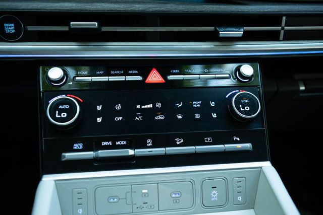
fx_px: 305
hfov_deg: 55.8
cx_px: 162
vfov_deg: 38.9
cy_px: 108
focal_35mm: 34
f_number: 2.8
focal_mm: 34
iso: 800
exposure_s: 1/200
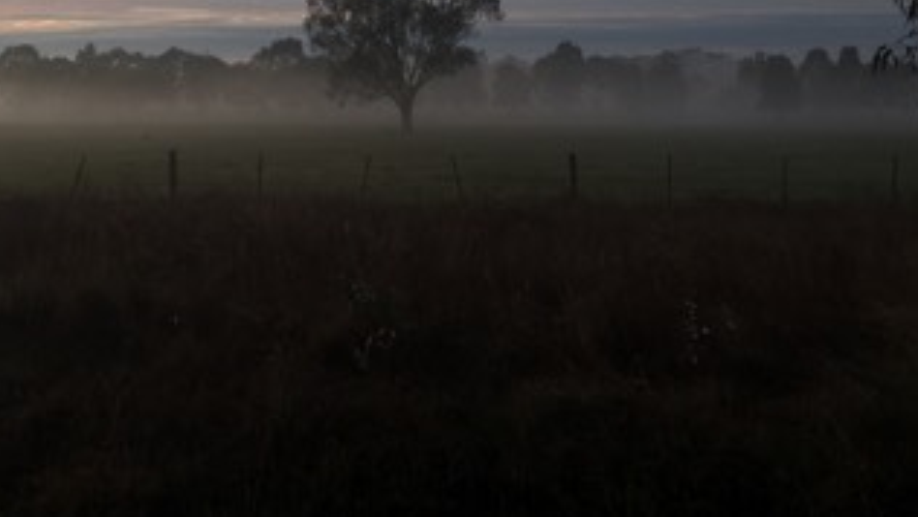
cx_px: 314
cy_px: 55
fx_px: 1266
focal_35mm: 52
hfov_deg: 39.4
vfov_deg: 22.5
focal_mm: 4.15
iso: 32
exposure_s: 1/40
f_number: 2.2
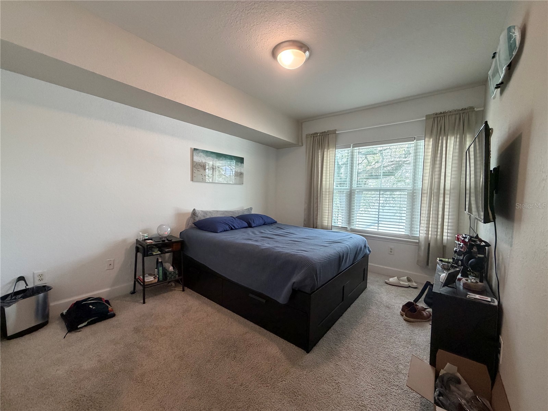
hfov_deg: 102.1
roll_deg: -0.7
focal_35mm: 14
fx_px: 222
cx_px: 274
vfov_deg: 85.7
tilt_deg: -3.1
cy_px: 206
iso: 320
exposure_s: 1/63
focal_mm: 2.22
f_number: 2.2
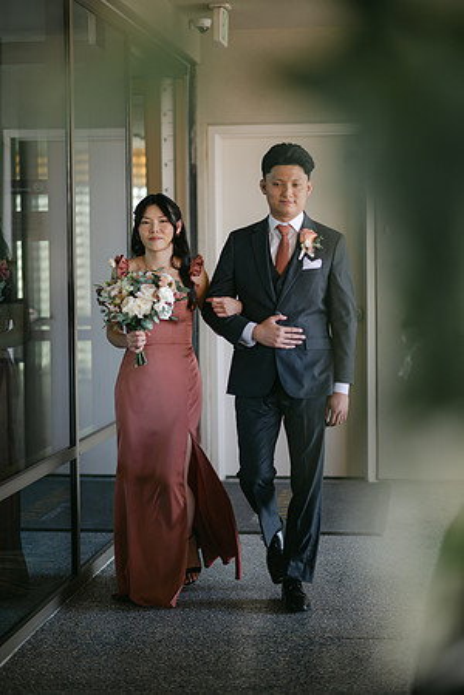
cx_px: 232
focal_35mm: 85
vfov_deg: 23.9
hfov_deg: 16.1
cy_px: 348
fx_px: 1643
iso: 180
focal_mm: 85
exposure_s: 1/250
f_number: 1.8
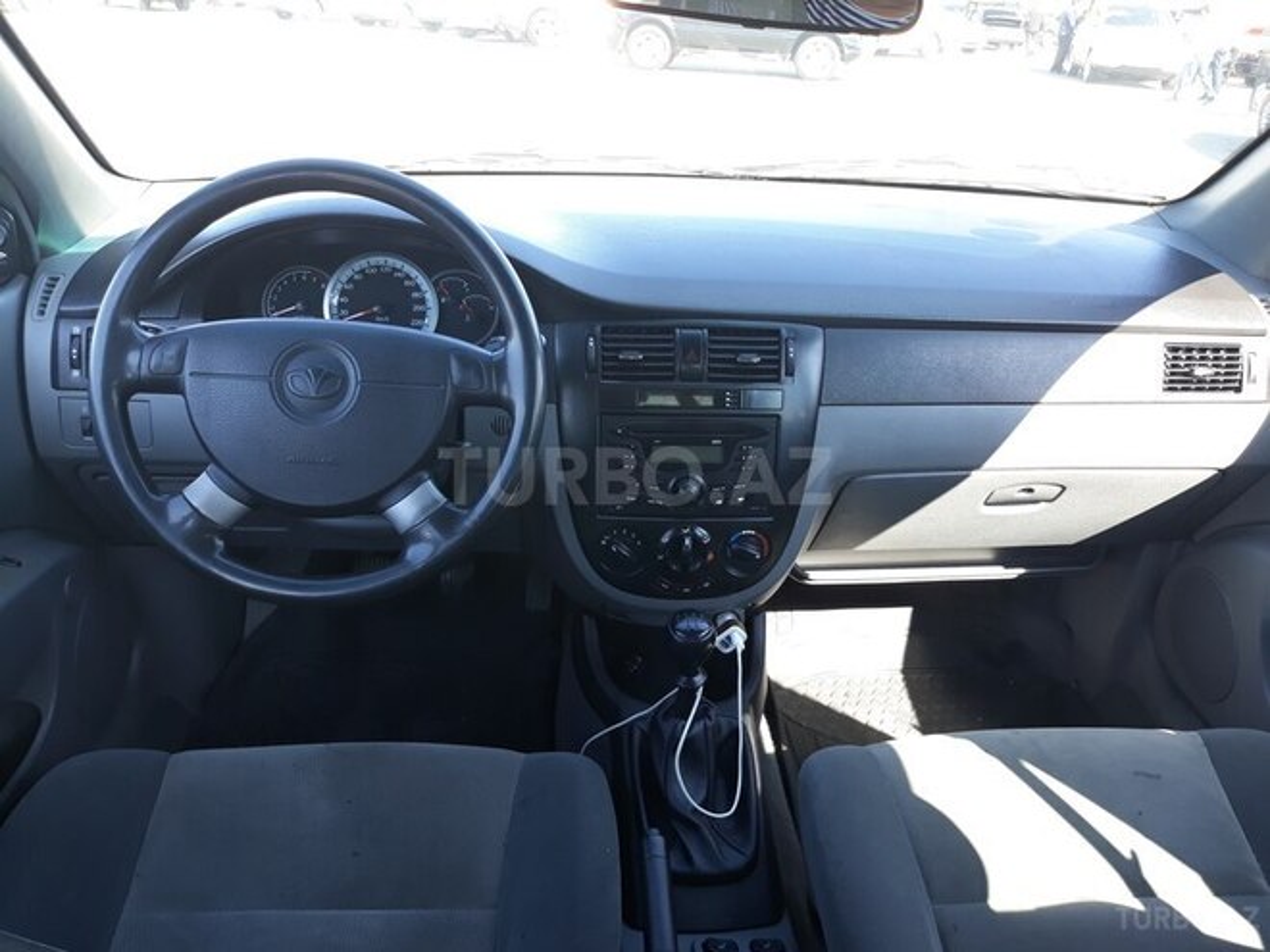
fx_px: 991
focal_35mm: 27
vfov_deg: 51.4
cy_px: 476
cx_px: 635
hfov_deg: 65.3
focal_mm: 3.71
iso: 40
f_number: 1.7
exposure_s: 1/100
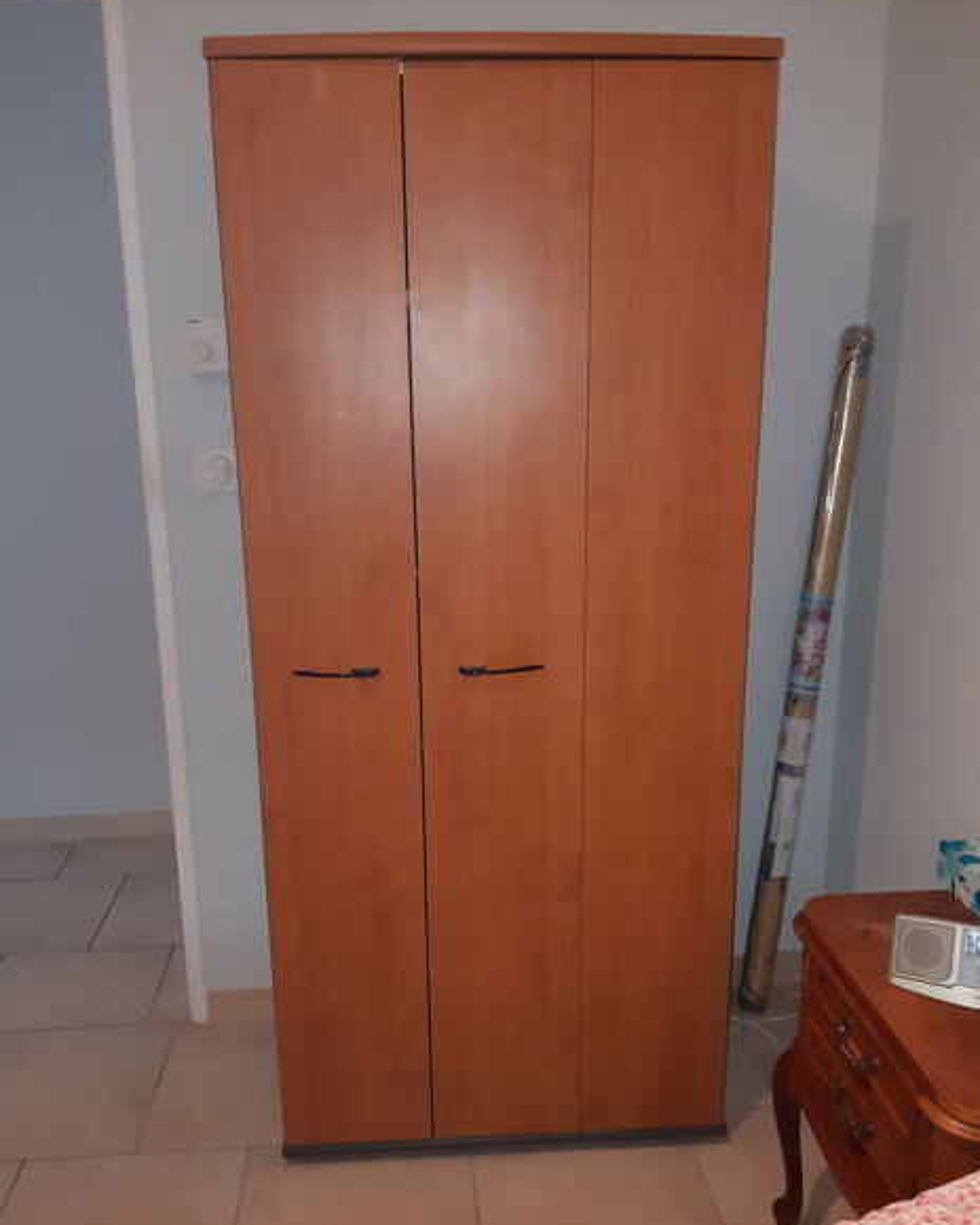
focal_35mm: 28
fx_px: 1015
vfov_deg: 62.2
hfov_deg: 51.5
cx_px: 490
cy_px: 632
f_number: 1.7
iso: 200
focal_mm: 3.93
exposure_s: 1/50
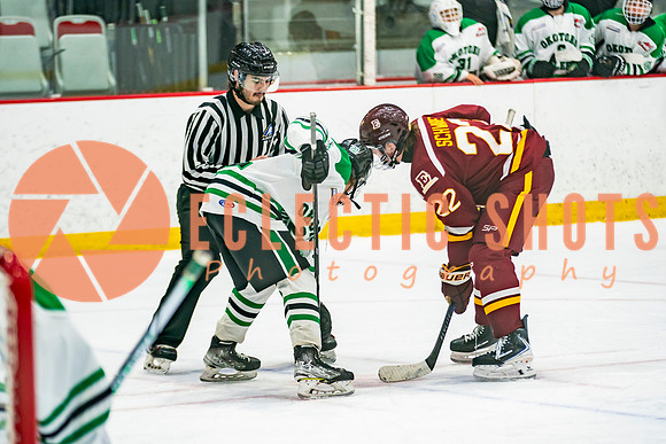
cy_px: 239
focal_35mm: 212
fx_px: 3915
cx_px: 356
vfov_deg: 6.5
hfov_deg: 9.7
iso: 800
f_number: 2.8
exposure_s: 1/640
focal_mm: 145
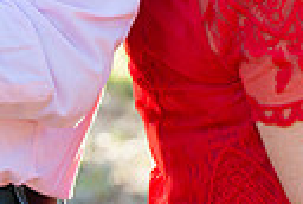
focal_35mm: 316
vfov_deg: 4.3
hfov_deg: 6.5
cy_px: -136
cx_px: 156
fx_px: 2666
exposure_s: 1/125
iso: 200
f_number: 3.5
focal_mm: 70
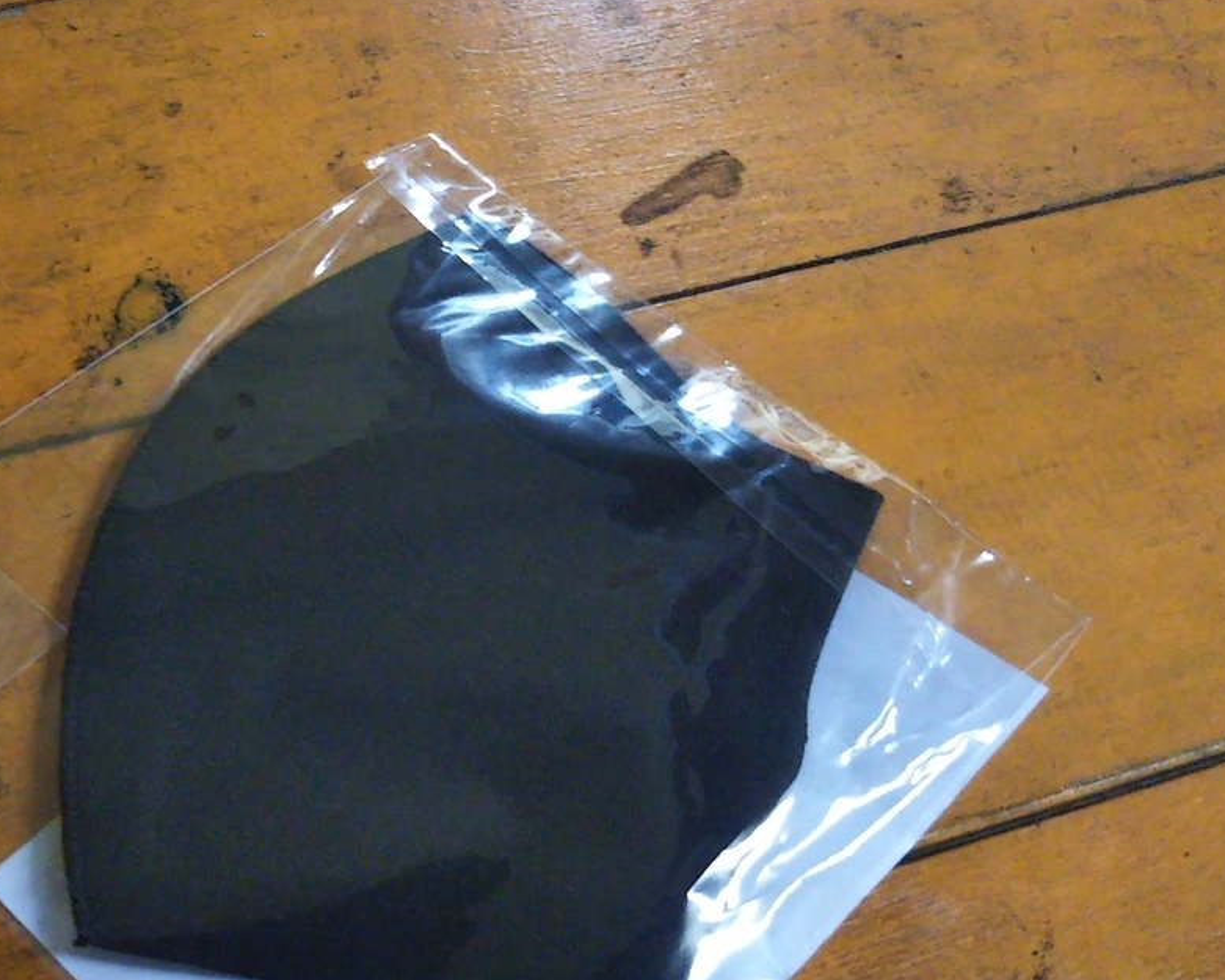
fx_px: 1632
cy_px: 633
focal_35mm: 45
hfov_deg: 40.6
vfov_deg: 33.2
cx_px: 403
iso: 488
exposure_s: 1/23
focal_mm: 4
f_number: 2.2
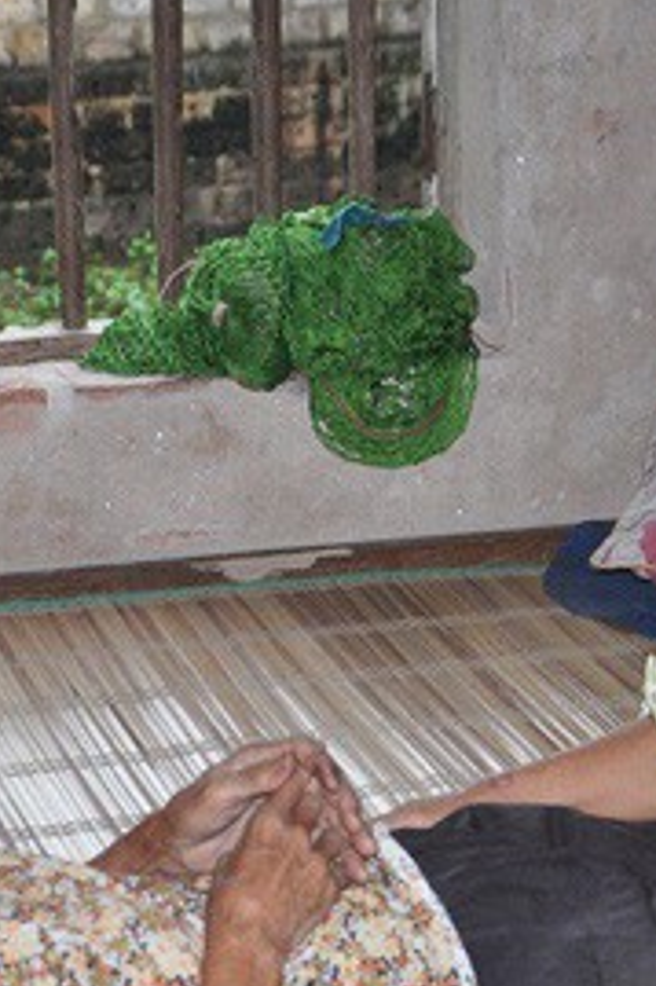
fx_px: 3120
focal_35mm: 114
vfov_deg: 17.9
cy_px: 680
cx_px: 363
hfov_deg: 12.0
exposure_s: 1/60
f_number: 4.2
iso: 640
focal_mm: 32
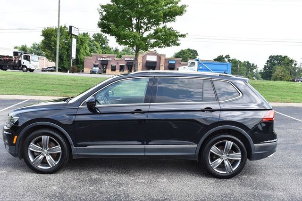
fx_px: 302
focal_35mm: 36
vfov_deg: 36.9
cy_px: 100
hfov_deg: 53.1
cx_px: 151
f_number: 8
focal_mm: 24
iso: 200
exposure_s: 1/250
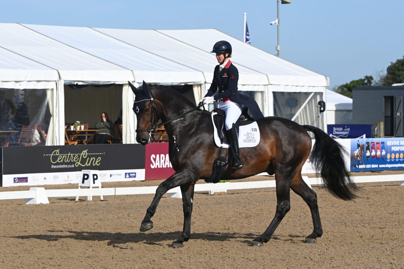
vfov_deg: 7.4
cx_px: 202
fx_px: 2086
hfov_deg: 11.1
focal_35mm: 186
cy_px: 134
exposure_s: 1/1000
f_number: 8
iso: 320
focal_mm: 155
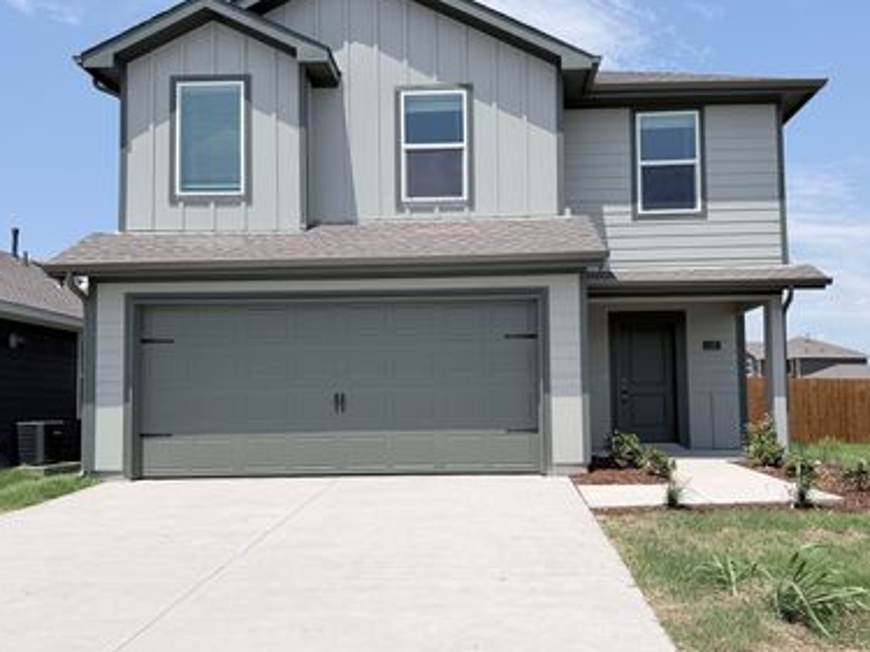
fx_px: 804
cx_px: 457
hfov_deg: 56.8
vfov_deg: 44.1
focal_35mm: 32
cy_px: 349
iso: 80
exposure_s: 1/6711
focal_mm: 6.76
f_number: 1.78
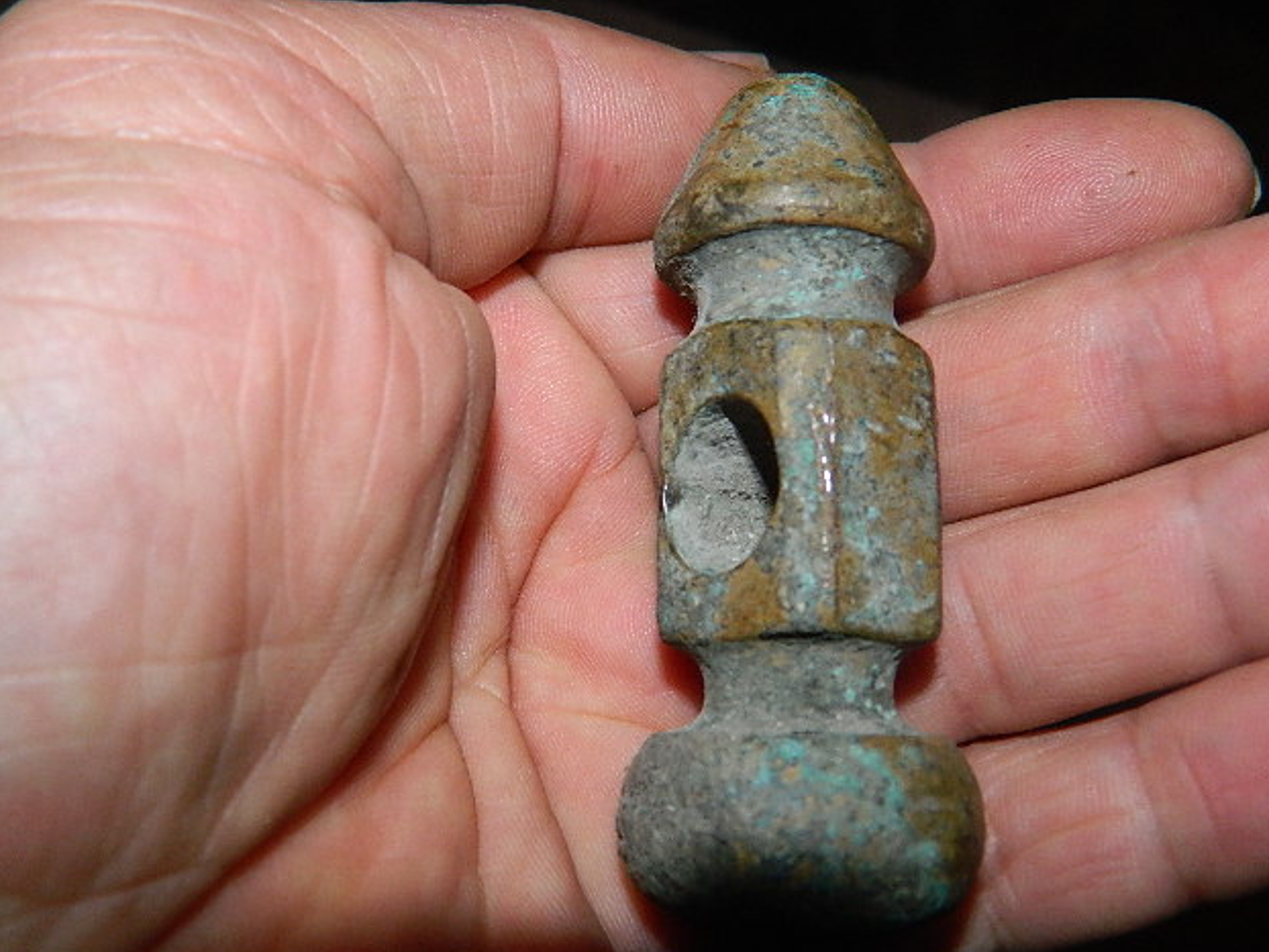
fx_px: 1320
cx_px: 647
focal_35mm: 36
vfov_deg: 39.7
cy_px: 487
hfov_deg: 51.3
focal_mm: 6.2
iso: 200
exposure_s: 1/40
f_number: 9.4
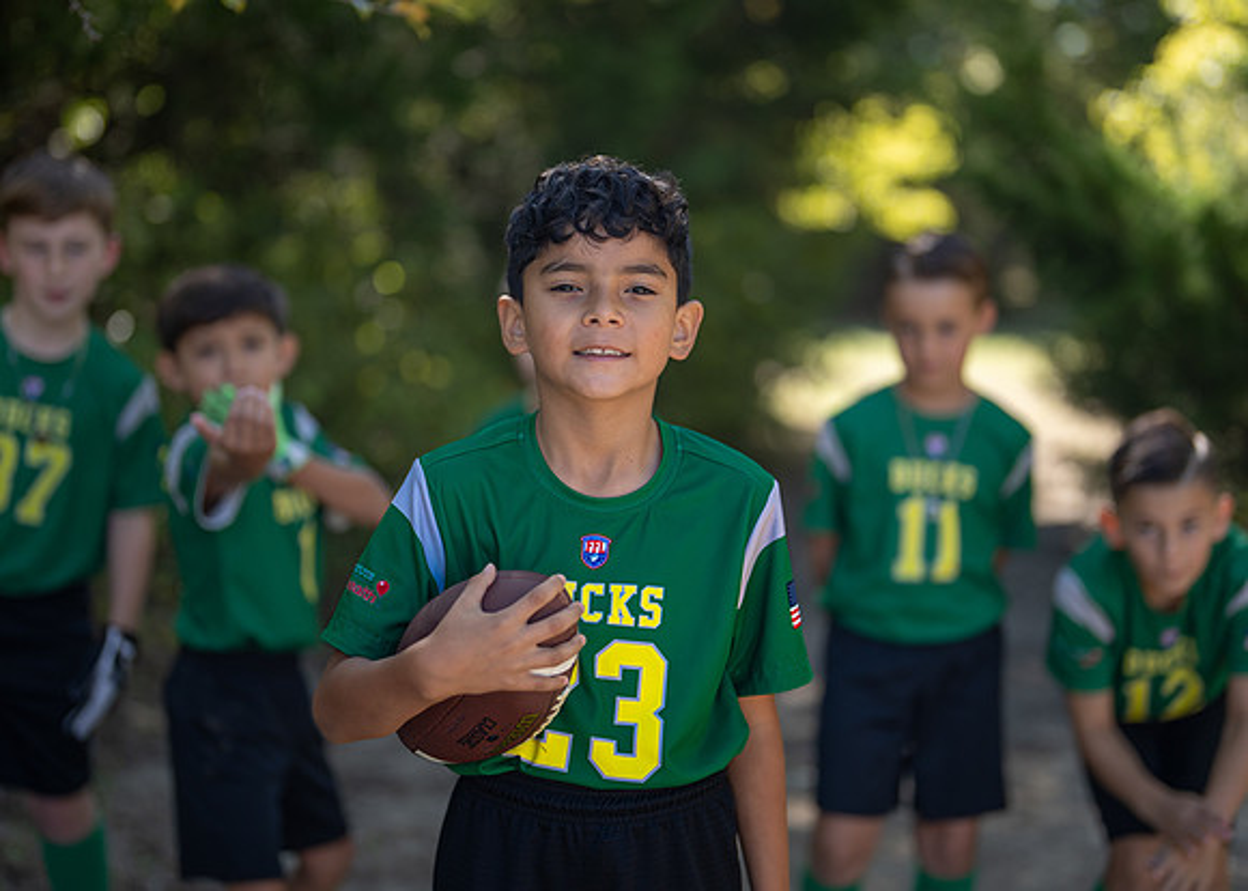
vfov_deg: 23.2
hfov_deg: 32.1
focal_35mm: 61
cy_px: 429
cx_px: 621
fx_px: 2171
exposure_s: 1/1600
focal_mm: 50
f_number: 1.2
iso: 100
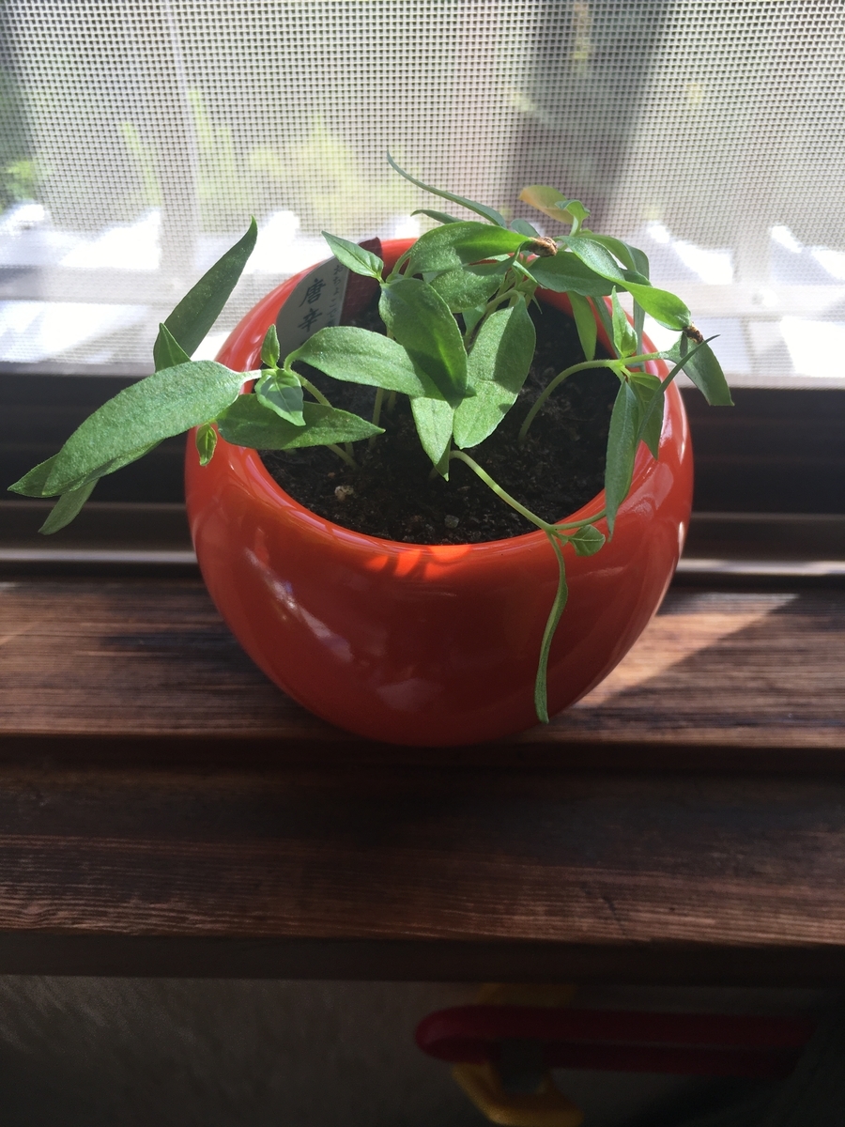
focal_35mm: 29
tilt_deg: -50.1
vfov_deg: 61.7
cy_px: 564
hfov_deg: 48.2
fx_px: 944
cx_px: 422
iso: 25
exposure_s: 1/161
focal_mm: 4.15
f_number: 2.2
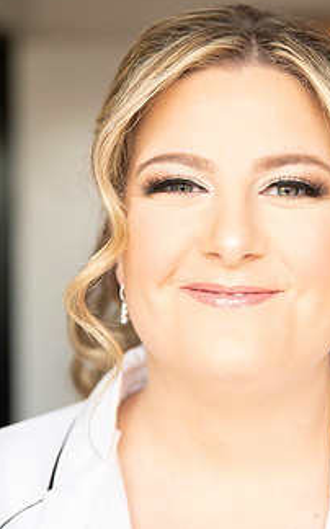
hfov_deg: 13.2
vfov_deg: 21.0
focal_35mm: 99
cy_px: 225
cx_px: 228
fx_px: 1427
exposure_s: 1/160
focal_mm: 70
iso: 400
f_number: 2.8
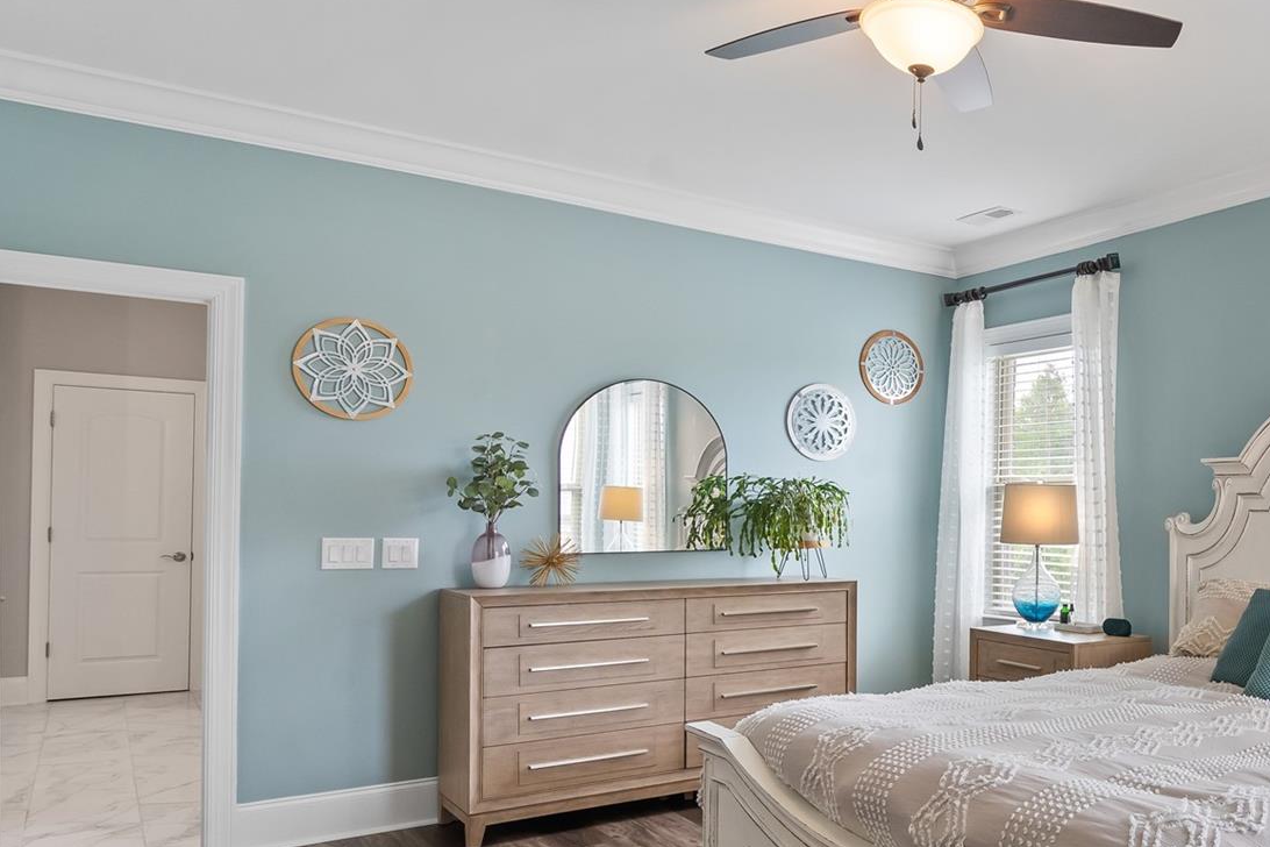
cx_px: 1078
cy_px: 489
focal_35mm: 30
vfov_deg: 43.5
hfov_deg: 55.8
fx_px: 1058
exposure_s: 1/15
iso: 1000
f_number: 8
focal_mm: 16
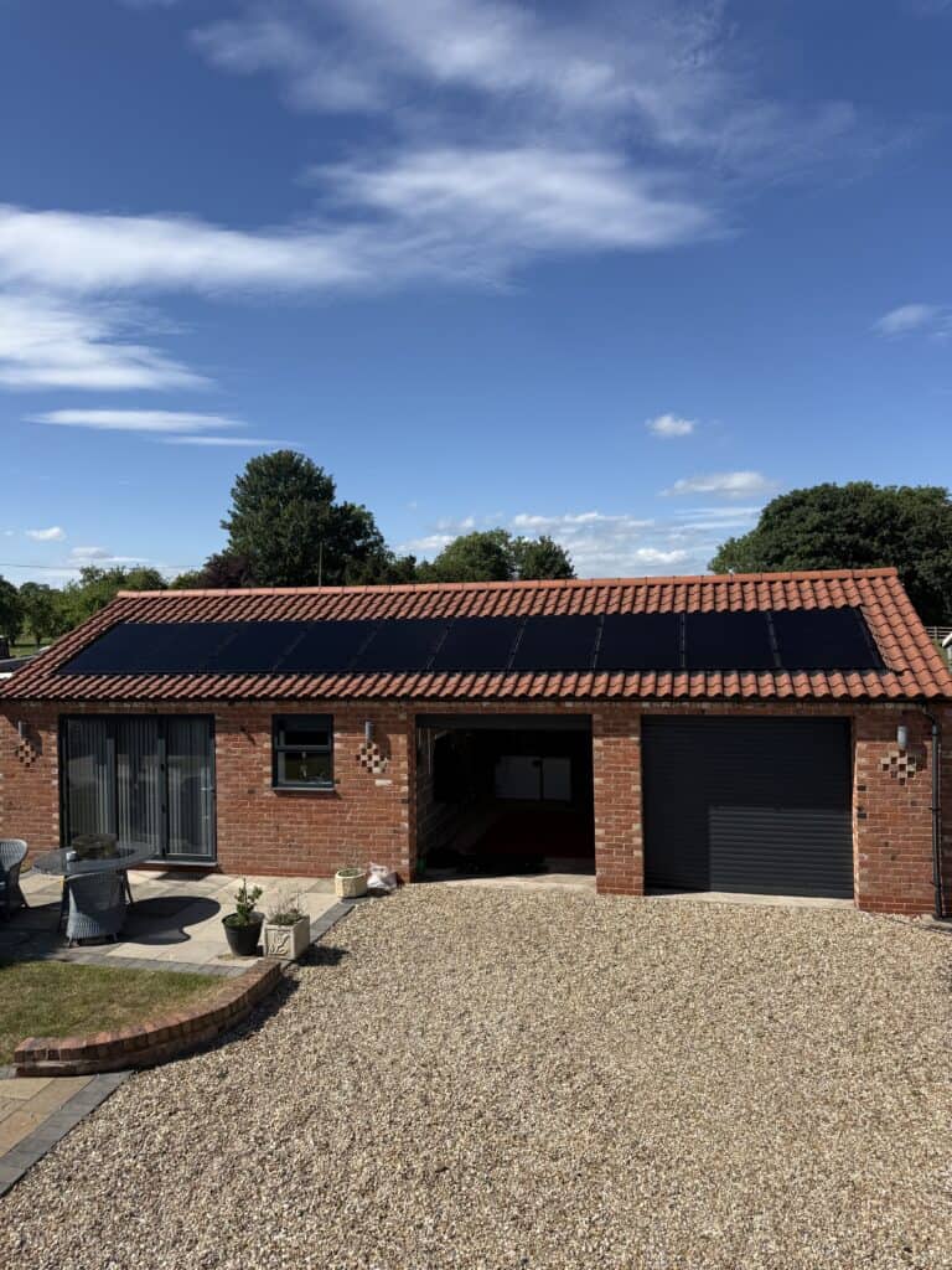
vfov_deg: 71.6
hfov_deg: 56.8
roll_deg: +0.7
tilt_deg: -2.0
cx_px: 476
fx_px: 880
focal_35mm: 24
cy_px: 635
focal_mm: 6.76
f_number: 1.78
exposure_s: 1/5714
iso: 80
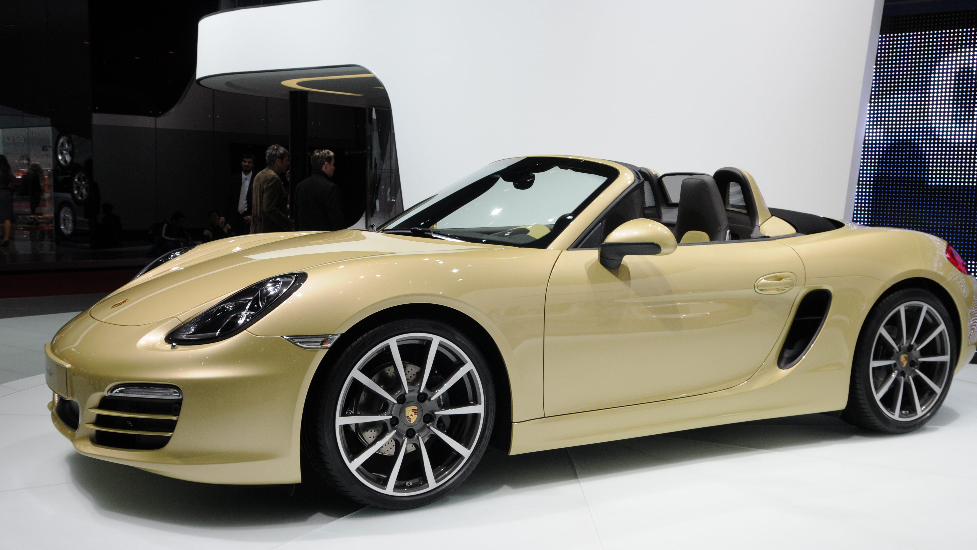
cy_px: 289
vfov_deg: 31.2
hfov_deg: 52.8
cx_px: 507
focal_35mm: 38
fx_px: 984
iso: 400
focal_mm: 22
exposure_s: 1/350
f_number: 9.5
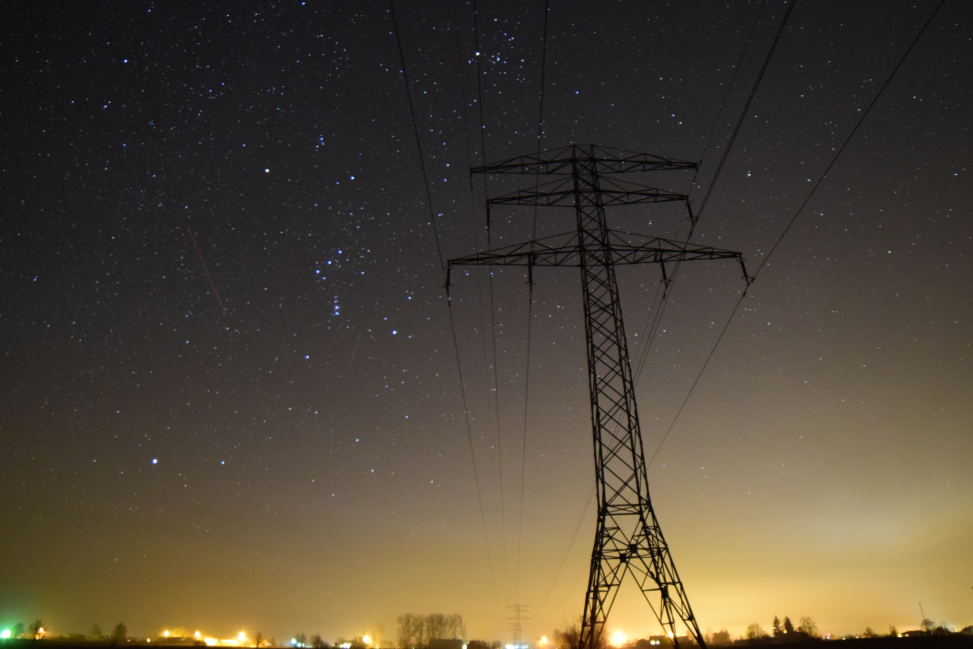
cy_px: 324
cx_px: 486
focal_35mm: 21
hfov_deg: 81.2
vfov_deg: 59.5
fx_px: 568
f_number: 3.5
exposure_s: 20
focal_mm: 14
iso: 3200
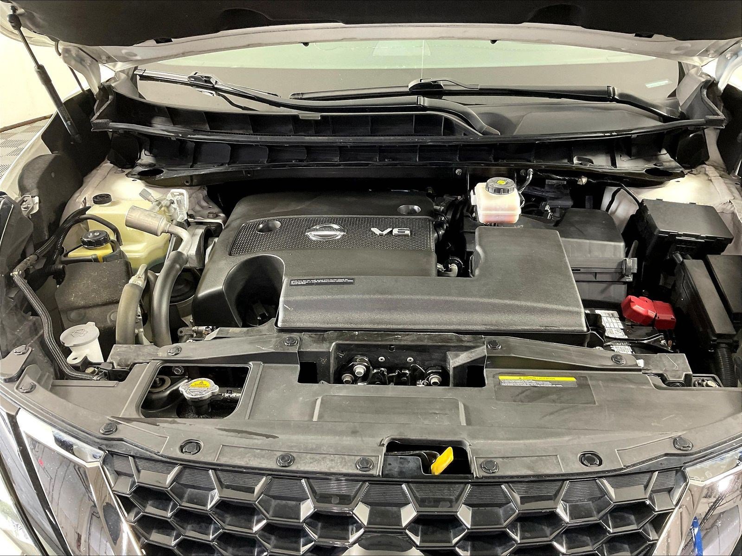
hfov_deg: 61.7
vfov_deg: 48.2
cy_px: 278
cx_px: 371
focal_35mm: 29
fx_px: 622
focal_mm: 3
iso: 160
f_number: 1.8
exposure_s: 1/60
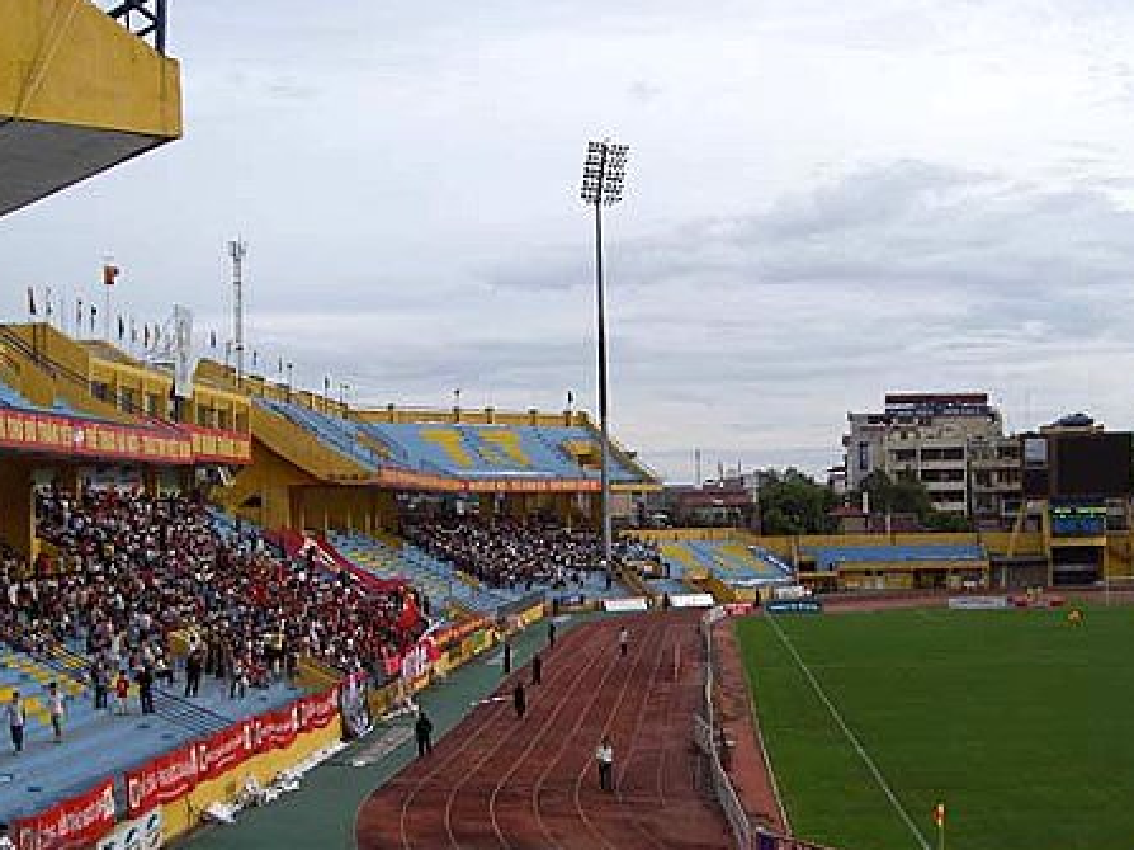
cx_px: 632
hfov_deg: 37.5
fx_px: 1670
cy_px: 507
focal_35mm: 51
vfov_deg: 28.5
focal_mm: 6.2
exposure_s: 1/640
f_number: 2.7
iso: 64
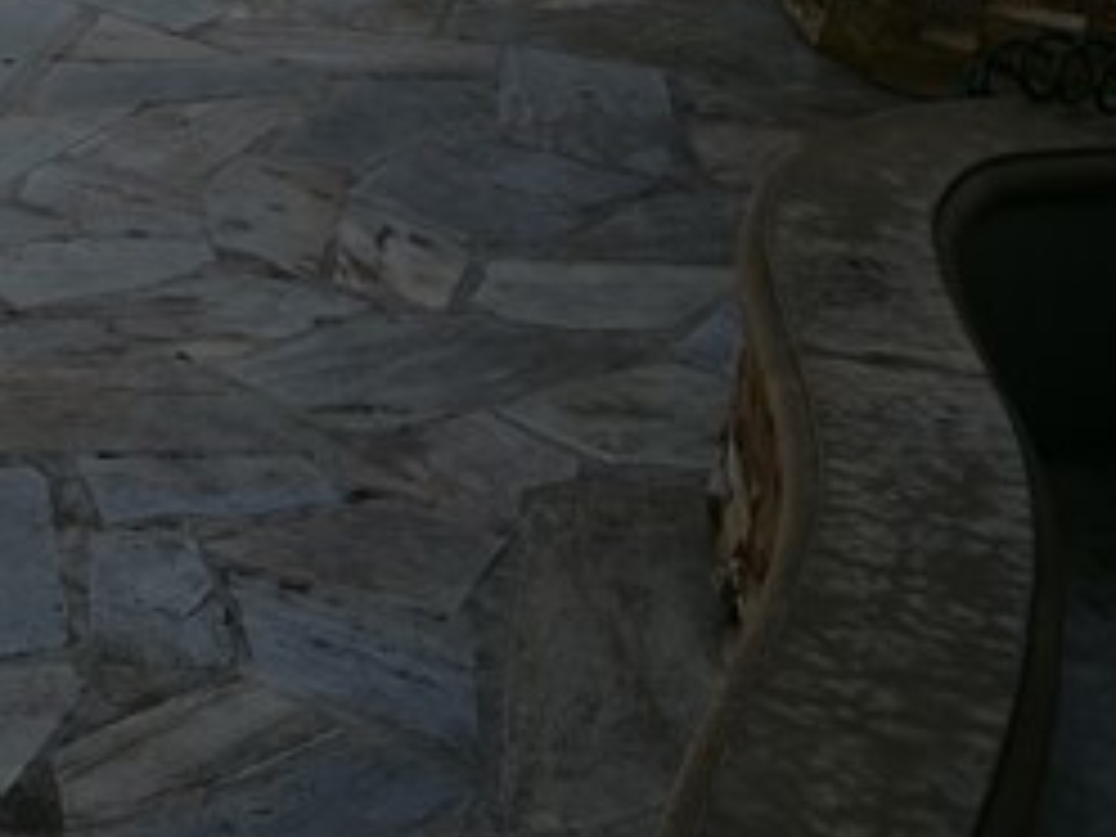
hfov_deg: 27.2
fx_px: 2128
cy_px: 45
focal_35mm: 66
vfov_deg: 21.6
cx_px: -81
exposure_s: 1/640
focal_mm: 8
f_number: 7.1
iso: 200
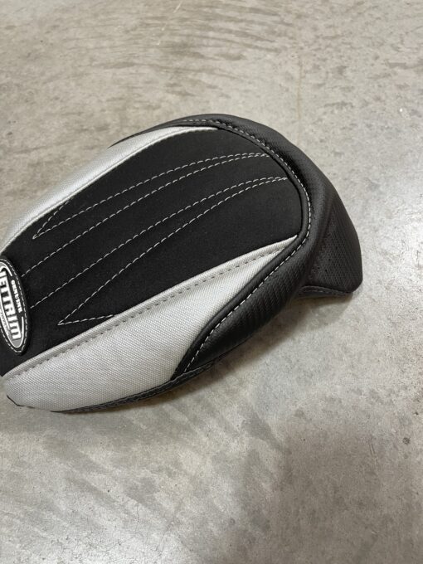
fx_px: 424
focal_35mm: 26
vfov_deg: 67.3
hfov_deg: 53.1
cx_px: 212
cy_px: 282
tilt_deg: -56.5
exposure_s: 1/86
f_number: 1.6
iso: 125
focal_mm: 5.1
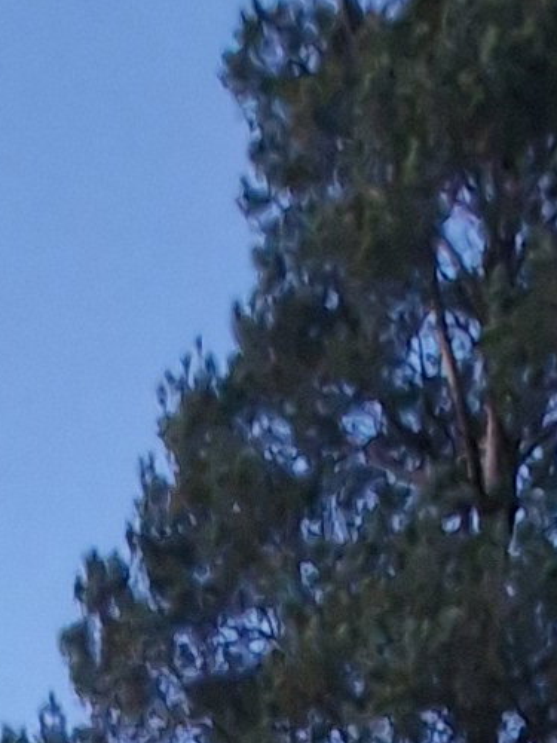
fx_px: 2231
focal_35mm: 104
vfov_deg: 9.5
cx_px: 198
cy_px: 2624
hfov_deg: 14.2
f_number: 2.2
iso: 640
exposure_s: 1/33
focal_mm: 1.74
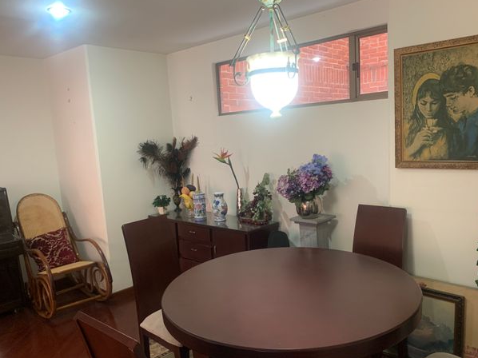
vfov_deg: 48.1
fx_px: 400
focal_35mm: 29
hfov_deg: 61.5
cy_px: 195
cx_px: 266
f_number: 1.8
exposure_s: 1/60
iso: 250
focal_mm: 4.25
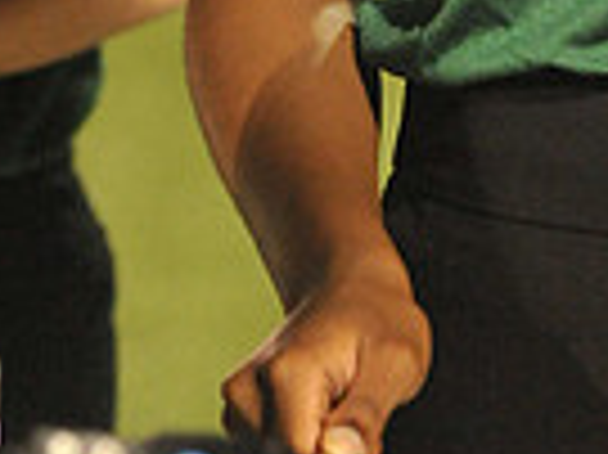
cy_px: -697
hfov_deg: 4.3
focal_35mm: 463
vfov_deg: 3.2
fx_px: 8125
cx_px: 797
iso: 6400
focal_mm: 112
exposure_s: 1/250
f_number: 4
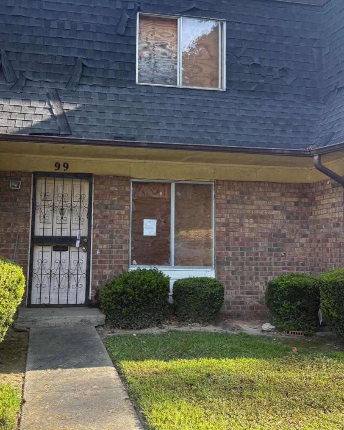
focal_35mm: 40
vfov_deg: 45.7
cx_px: 135
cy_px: 194
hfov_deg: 37.2
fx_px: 509
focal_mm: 5.96
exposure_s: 1/352
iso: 50
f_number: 1.6
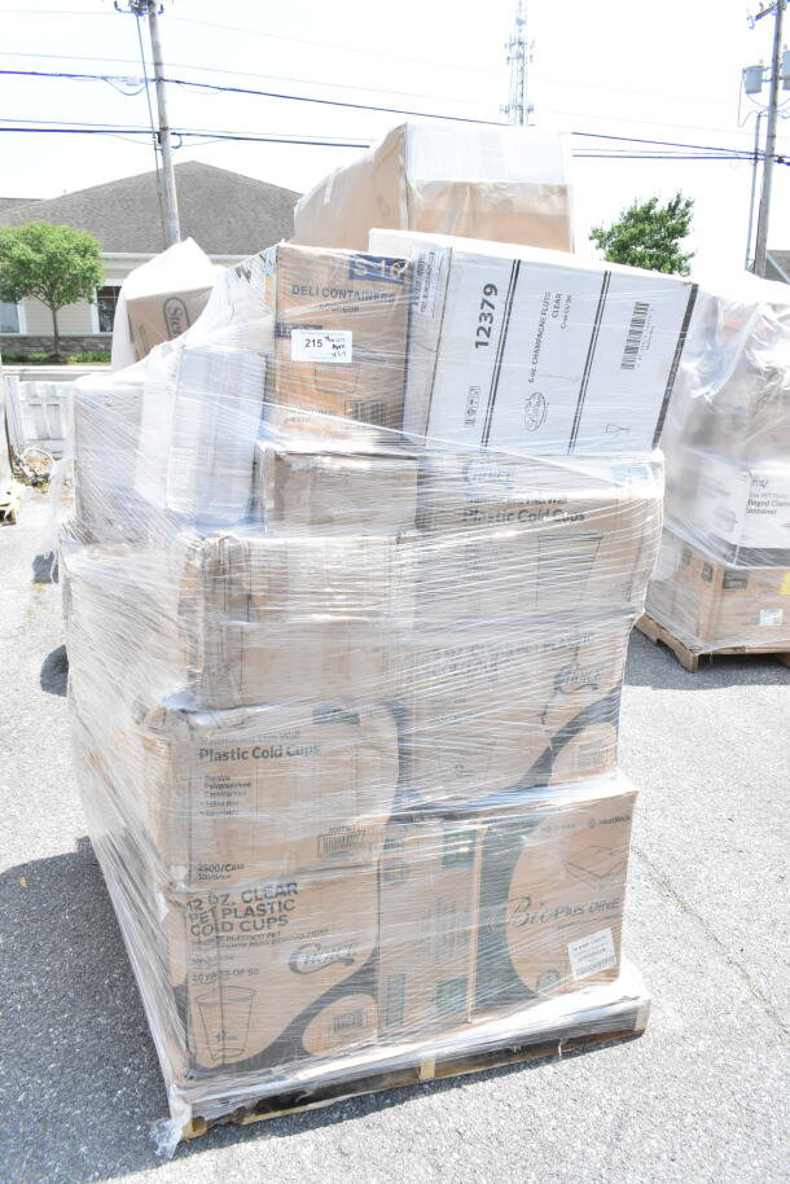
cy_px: 592
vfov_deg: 67.4
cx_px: 395
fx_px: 888
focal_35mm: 27
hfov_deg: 48.0
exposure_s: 1/640
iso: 1600
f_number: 13
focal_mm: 18
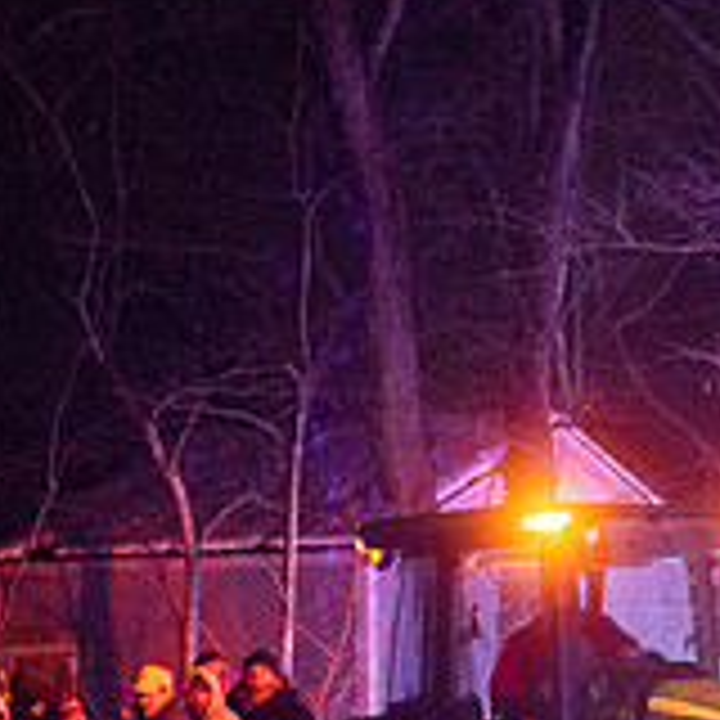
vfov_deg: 11.1
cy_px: 664
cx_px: 1058
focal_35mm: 157
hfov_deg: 10.8
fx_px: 3695
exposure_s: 1/200
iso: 1250
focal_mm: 50
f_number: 1.4
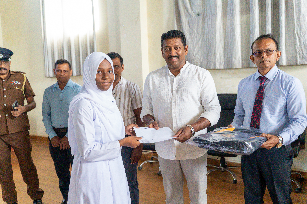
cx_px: 154
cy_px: 102
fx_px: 292
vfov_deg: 38.6
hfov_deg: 55.4
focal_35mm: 34
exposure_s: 1/160
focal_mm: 34.3
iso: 3200
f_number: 3.5
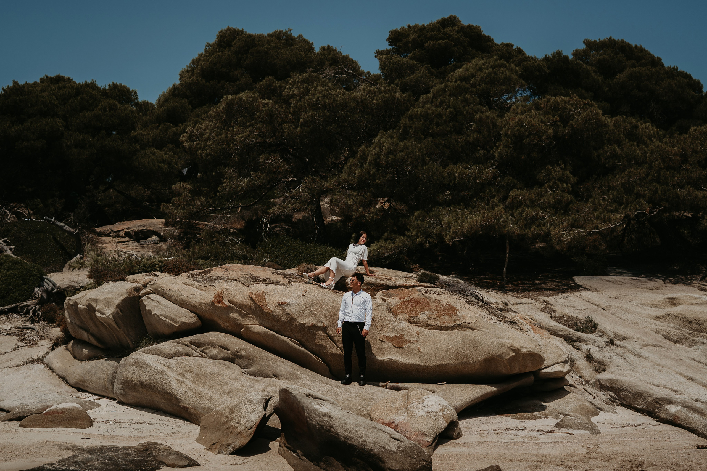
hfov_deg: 54.4
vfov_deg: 37.9
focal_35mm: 35
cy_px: 236
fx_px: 687
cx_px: 354
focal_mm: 35
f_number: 2
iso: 100
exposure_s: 1/8000
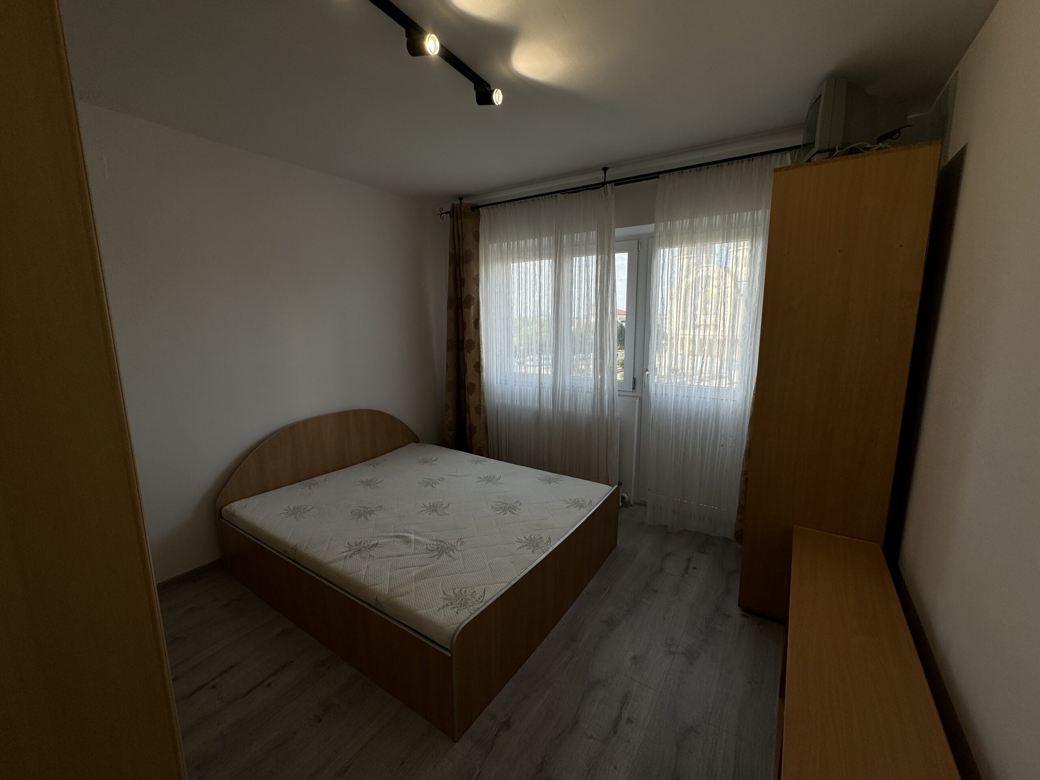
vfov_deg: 85.7
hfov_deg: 102.1
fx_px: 421
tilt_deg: -9.6
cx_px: 520
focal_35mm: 14
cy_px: 390
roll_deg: +0.4
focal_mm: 2.22
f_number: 2.2
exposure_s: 1/266
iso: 40
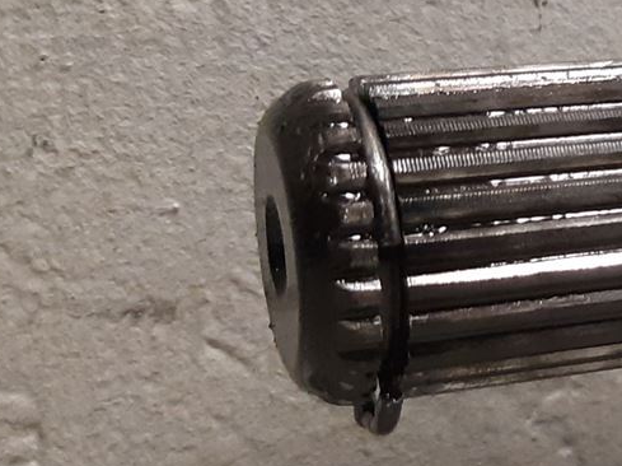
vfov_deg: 13.6
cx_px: 1040
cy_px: 279
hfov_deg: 15.9
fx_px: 1957
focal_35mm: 109
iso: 320
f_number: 1.7
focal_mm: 3.93
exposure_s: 1/50
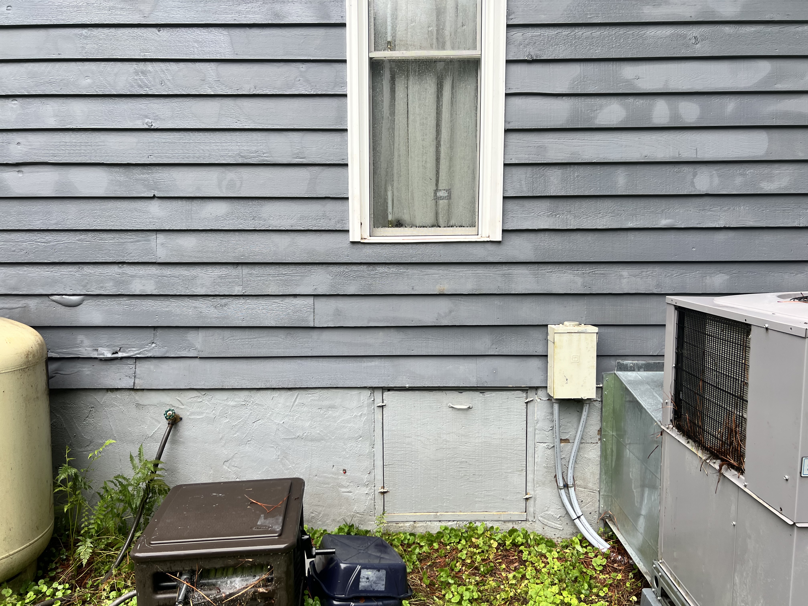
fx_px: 607
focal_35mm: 26
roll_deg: +0.5
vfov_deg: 53.1
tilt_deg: -5.8
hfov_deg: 67.3
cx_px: 404
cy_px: 303
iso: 50
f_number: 1.5
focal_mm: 5.7
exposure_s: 1/575
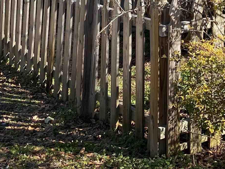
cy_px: -104
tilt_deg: -0.3
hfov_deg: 20.6
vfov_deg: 15.3
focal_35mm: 87
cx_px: 288
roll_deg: -1.6
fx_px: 566
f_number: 1.8
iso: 32
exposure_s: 1/1043
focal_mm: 4.25
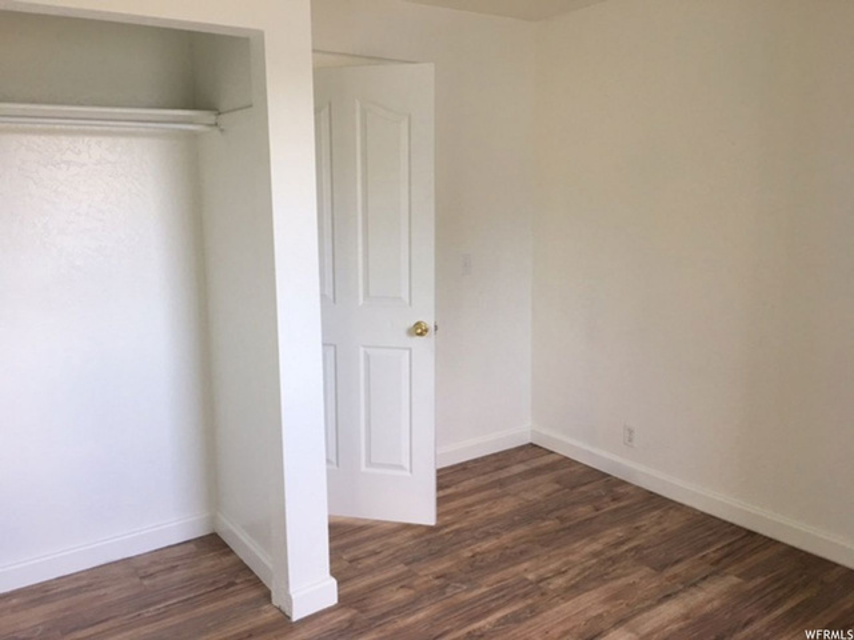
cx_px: 427
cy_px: 320
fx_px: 715
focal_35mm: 29
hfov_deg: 61.7
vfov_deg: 48.2
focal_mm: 4.15
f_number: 2.2
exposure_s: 1/30
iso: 25
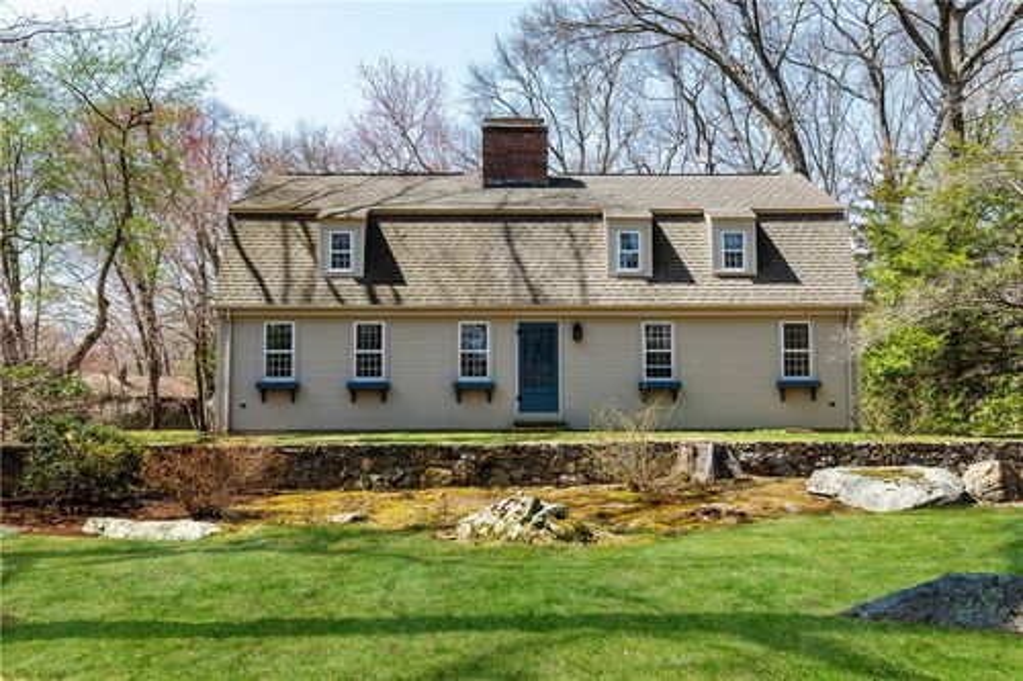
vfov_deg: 37.8
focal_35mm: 35
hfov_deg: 54.5
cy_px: 340
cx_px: 512
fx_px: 994
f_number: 7.1
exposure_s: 1/160
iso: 100
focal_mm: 35
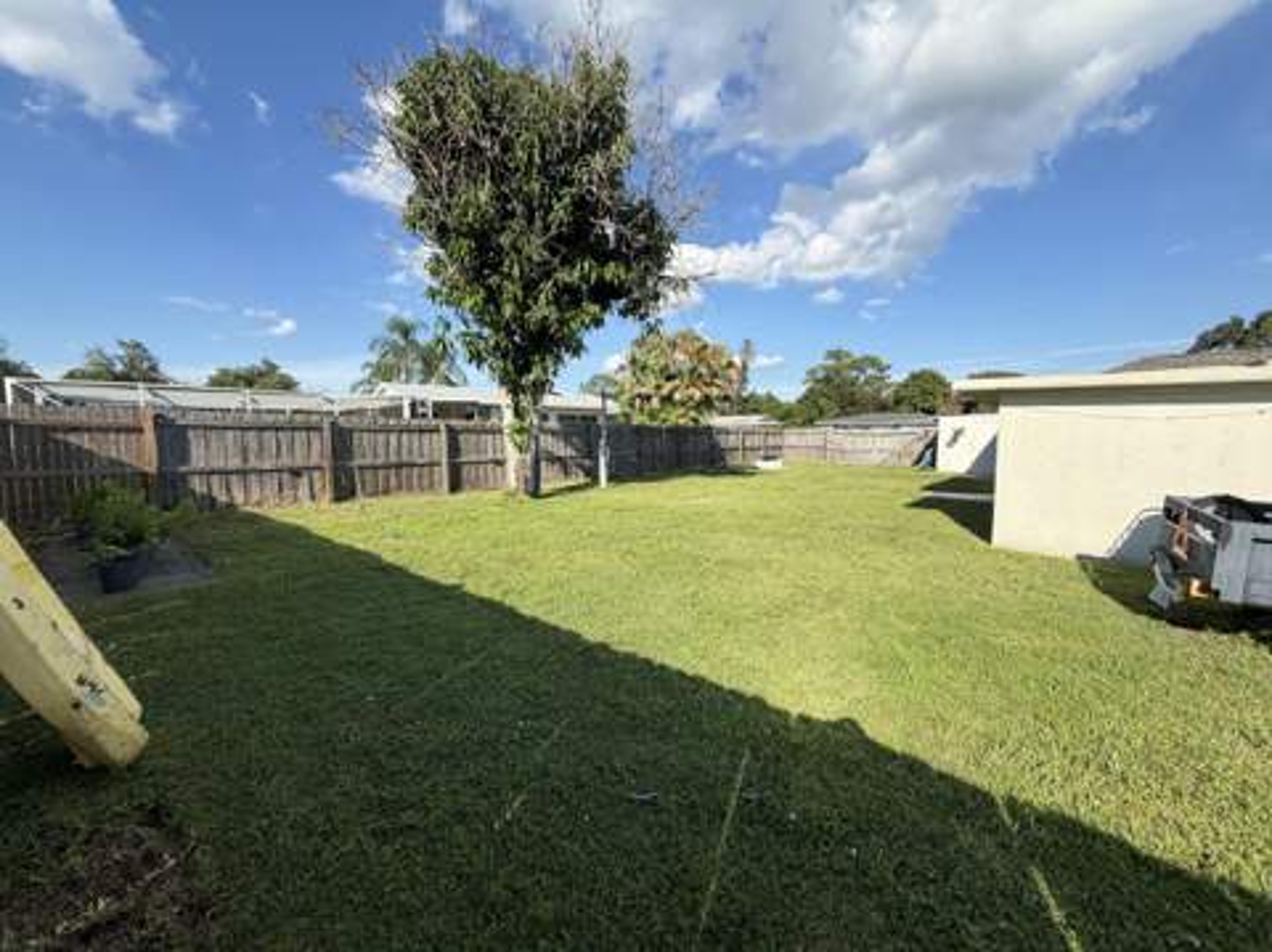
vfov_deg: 85.6
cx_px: 636
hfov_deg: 102.1
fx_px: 514
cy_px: 476
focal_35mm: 14
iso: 25
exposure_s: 1/770
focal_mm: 2.22
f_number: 2.2
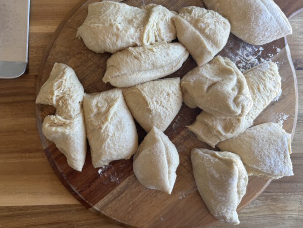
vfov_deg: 40.1
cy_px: 71
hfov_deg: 52.1
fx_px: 306
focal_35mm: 35
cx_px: 114
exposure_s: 1/121
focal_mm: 6.76
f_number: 1.78
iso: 100
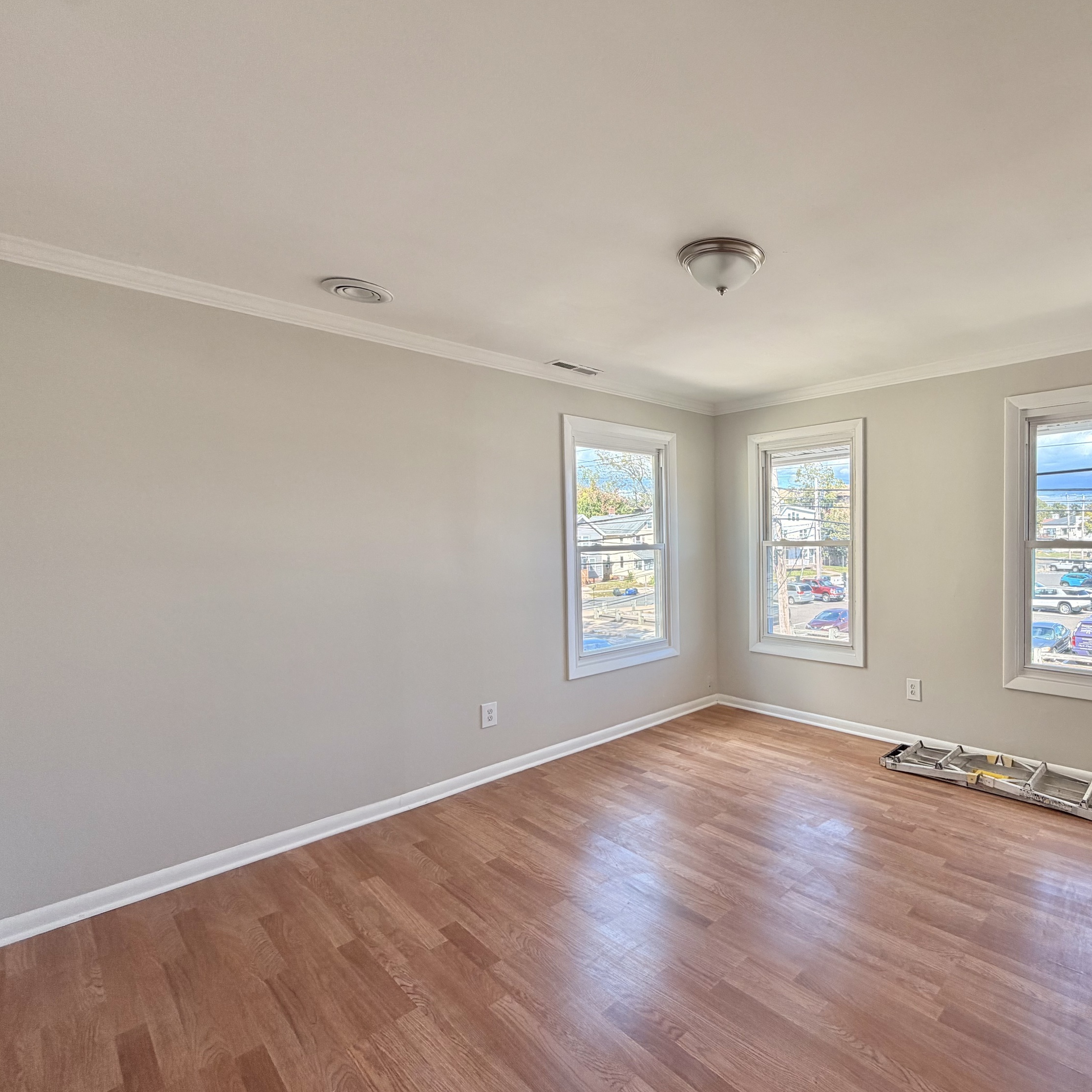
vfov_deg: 84.0
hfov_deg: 80.5
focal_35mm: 17
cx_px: 747
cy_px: 551
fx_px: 607
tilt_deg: -1.5
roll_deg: +1.0
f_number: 2.2
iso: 64
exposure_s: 1/121
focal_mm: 2.22
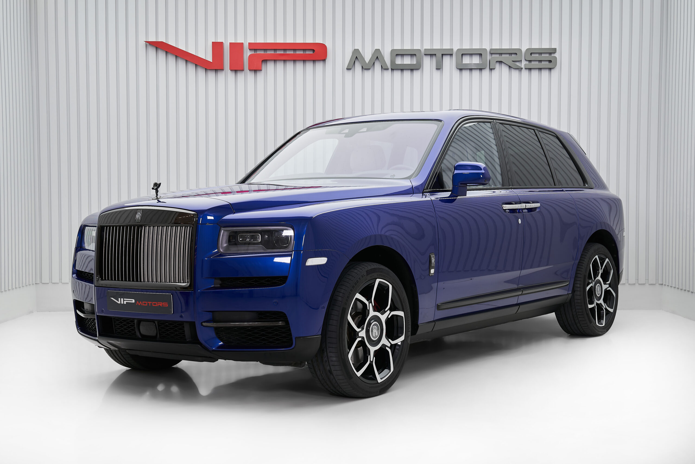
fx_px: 888
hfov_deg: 42.7
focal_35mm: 46
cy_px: 232
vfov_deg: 29.2
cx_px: 348
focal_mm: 46
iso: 125
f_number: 9
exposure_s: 1/20
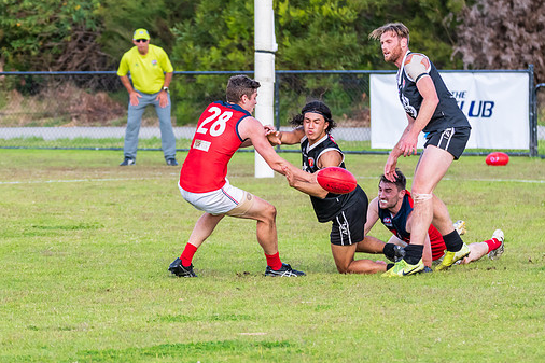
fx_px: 6719
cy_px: 194
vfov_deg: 3.1
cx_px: 267
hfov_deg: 4.6
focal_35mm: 444
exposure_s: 1/1250
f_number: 5.3
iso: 800
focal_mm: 240
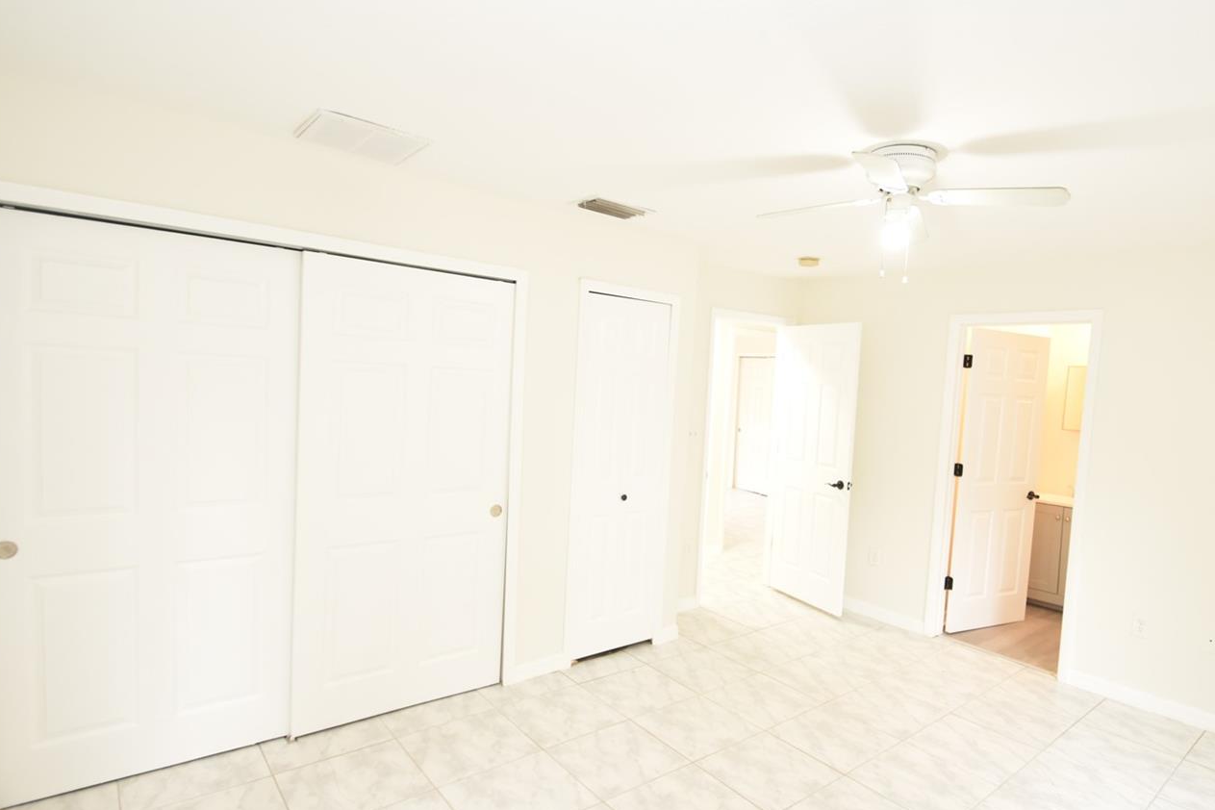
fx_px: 641
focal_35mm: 19
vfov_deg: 64.5
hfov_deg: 86.2
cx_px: 709
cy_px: 419
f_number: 3.5
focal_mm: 10
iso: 1100
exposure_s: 1/60
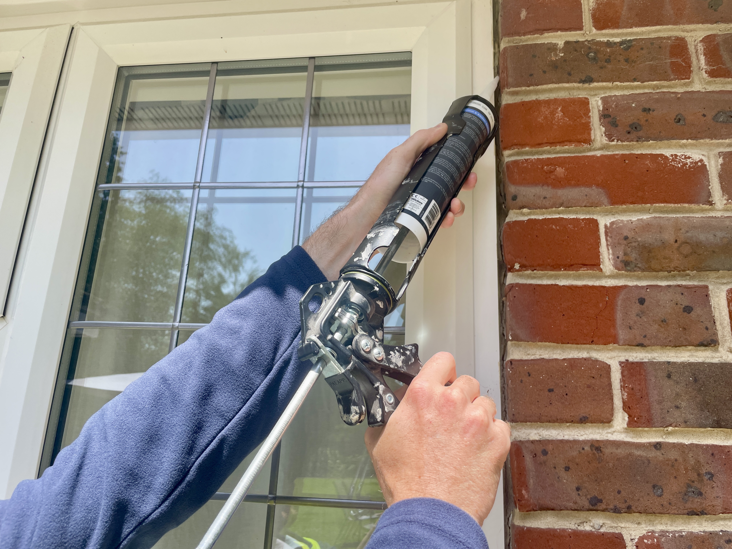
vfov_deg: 53.1
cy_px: 274
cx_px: 366
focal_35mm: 26
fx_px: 550
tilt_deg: +15.8
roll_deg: -2.7
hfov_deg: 67.3
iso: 32
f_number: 1.6
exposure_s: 1/1276
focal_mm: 4.2
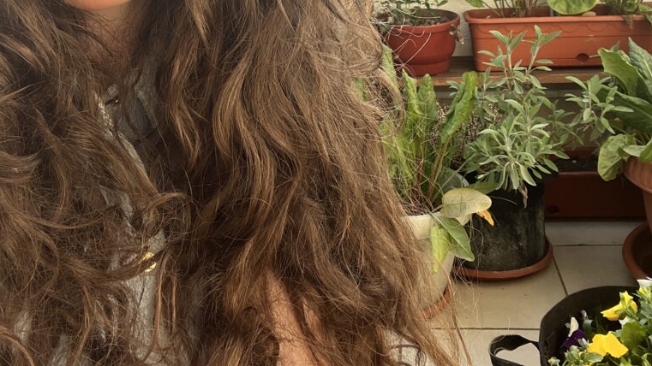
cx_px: 326
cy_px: -9
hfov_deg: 46.4
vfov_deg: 25.6
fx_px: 761
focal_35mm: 44
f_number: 2.2
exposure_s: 1/174
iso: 25
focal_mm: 2.71
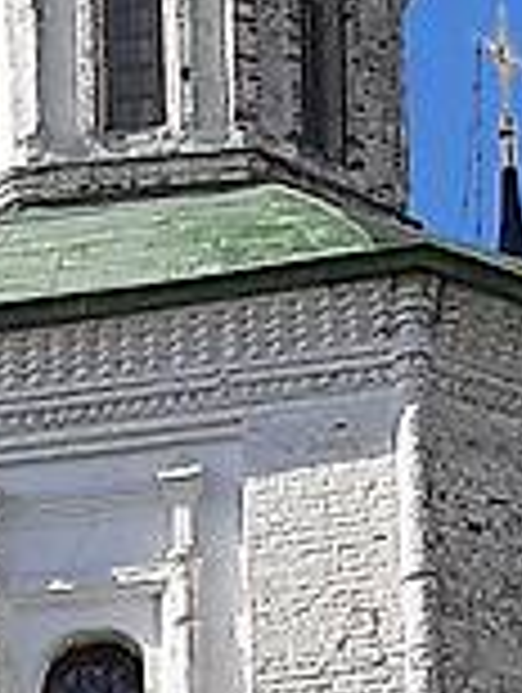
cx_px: -454
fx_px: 4211
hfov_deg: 6.9
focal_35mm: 210
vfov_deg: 8.9
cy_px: 1323
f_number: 1.7
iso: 40
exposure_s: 1/2558
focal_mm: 3.93
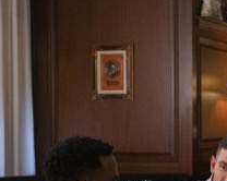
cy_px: 178
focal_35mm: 113
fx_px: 758
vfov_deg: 13.4
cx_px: 237
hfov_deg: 16.6
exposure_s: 1/60
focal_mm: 50
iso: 10000
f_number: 4.5
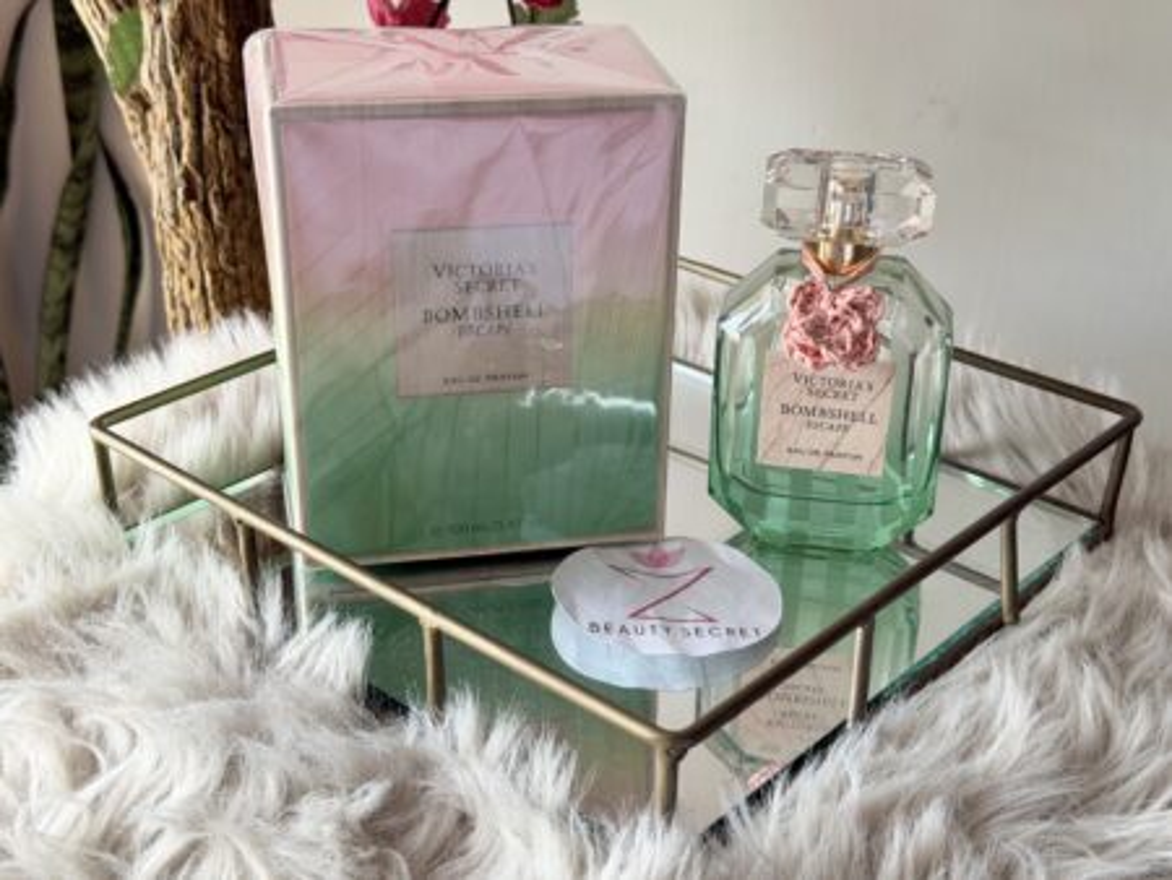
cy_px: 440
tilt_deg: -28.0
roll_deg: +0.1
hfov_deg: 39.6
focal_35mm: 48
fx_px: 1626
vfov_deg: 30.3
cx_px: 586
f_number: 1.78
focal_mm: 6.76
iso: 125
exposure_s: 1/60
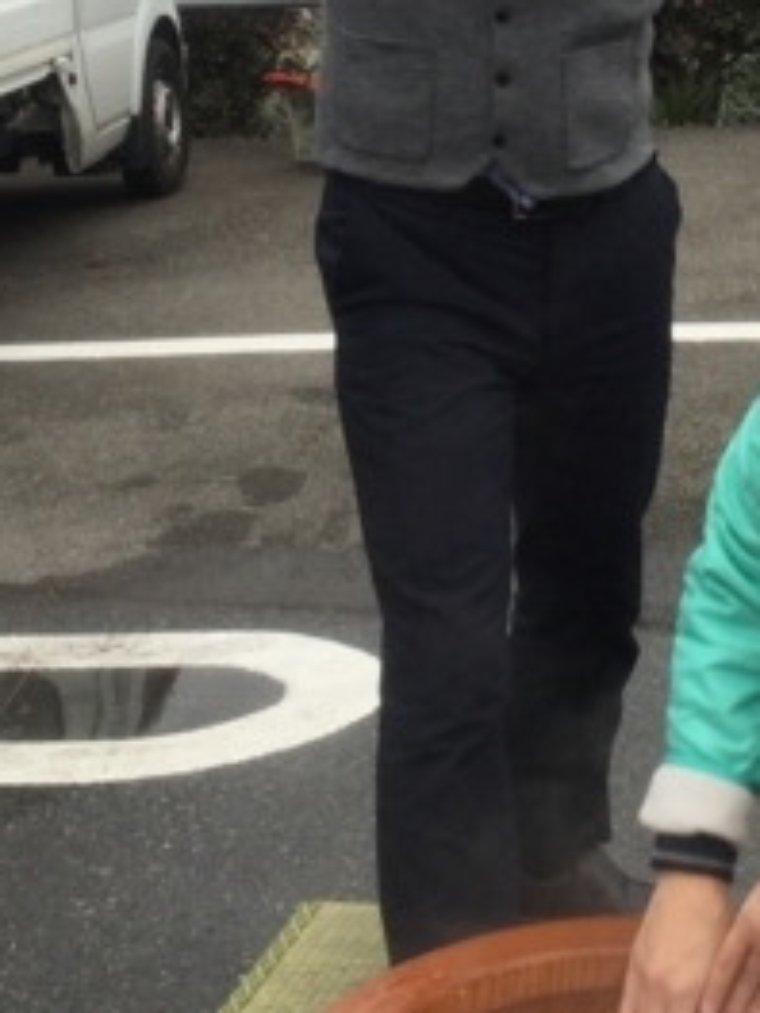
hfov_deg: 16.5
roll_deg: +4.3
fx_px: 2576
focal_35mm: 88
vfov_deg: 21.8
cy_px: 119
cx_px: 699
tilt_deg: -9.4
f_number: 2.2
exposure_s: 1/335
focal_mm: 4.15
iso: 32
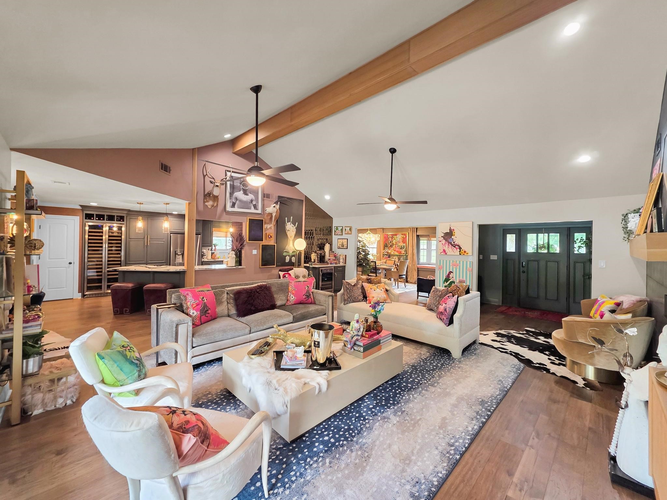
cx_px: 334
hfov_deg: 106.2
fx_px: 250
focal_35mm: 13
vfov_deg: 89.9
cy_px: 250
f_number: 1.9
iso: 200
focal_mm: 2.2
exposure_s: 1/50
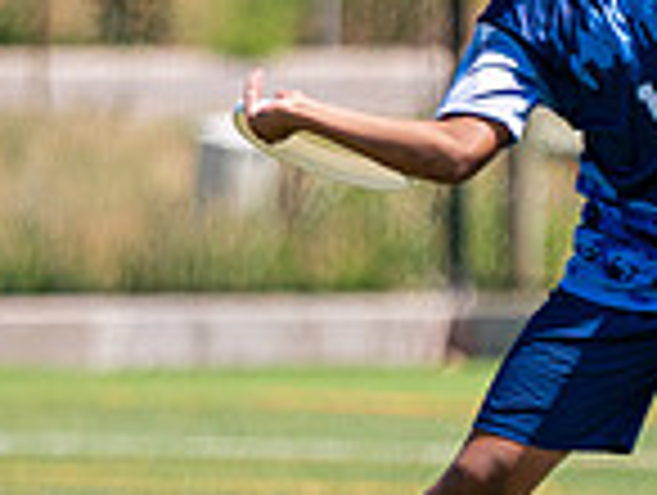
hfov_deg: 1.7
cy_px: 242
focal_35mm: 1142
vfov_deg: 1.3
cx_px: 533
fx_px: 21710
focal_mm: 200
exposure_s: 1/8000
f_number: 2.8
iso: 640
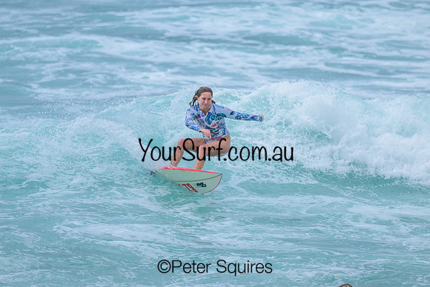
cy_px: 126
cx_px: 189
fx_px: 10719
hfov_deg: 2.3
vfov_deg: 1.5
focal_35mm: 897
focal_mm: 800
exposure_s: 1/2000
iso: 160
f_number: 6.3
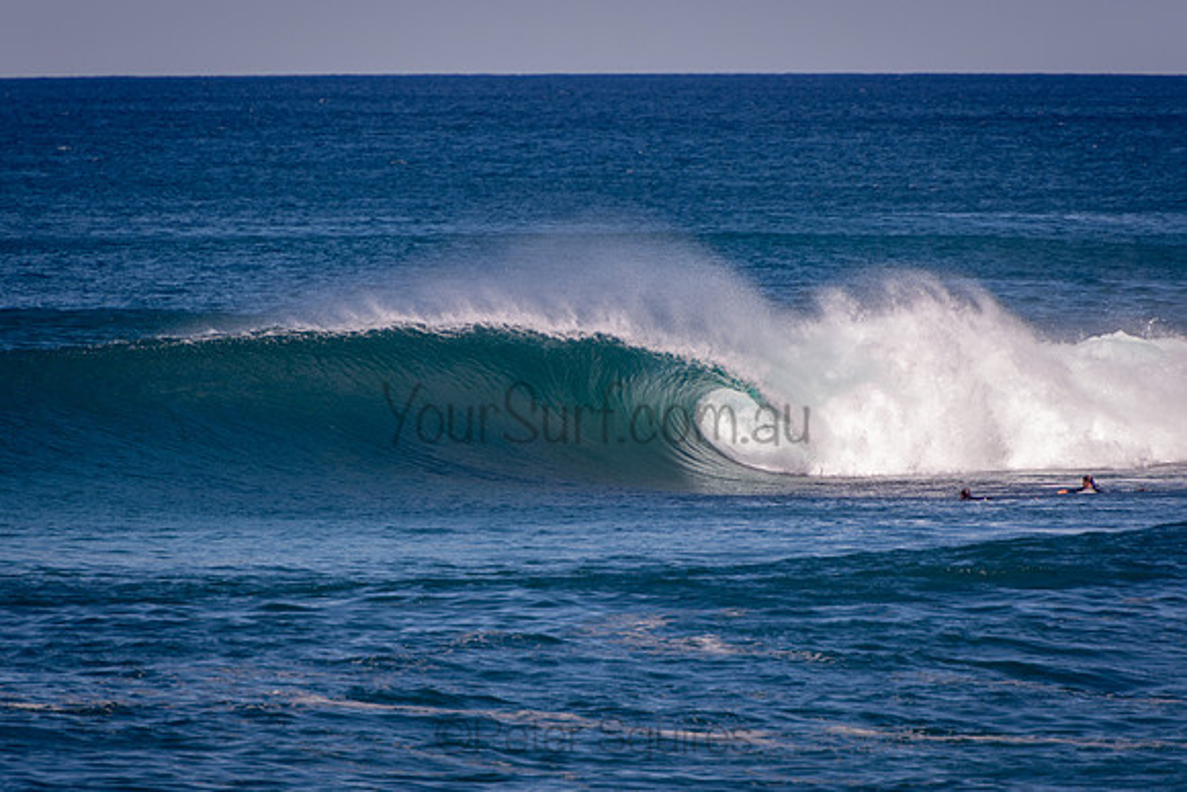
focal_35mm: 627
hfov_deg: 3.3
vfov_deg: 2.2
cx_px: 594
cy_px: 396
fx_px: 20681
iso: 200
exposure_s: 1/1250
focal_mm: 400
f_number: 5.6
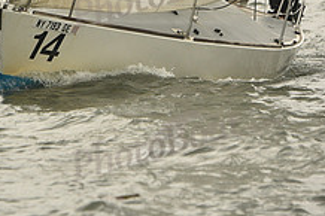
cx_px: -4
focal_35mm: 413
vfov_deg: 3.3
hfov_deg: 5.0
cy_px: -66
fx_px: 3726
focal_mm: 155
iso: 320
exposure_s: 1/1600
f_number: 5.6
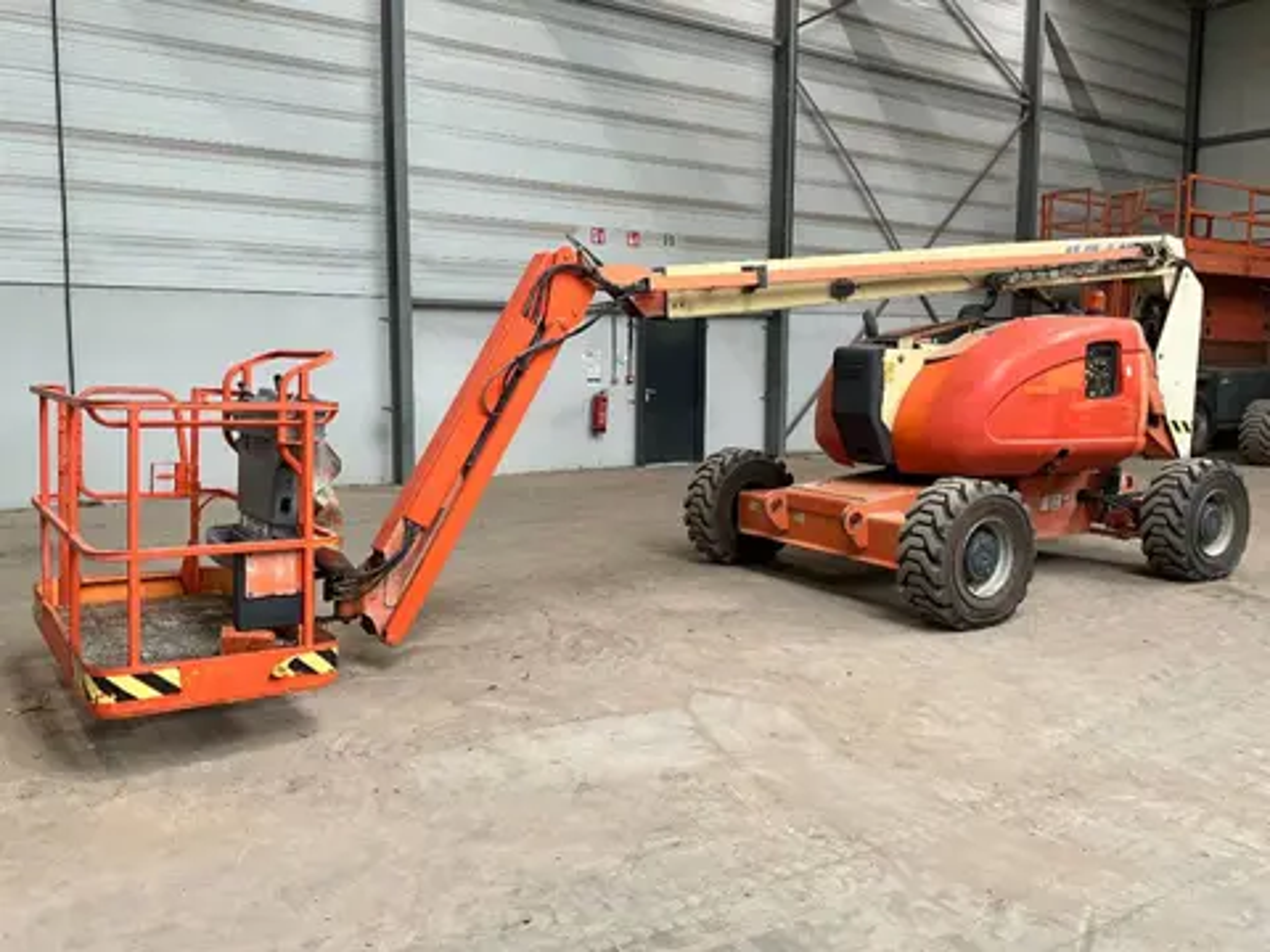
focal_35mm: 29
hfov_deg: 61.7
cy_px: 476
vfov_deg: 48.2
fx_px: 1064
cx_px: 635
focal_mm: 3
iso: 64
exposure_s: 1/61
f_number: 1.8
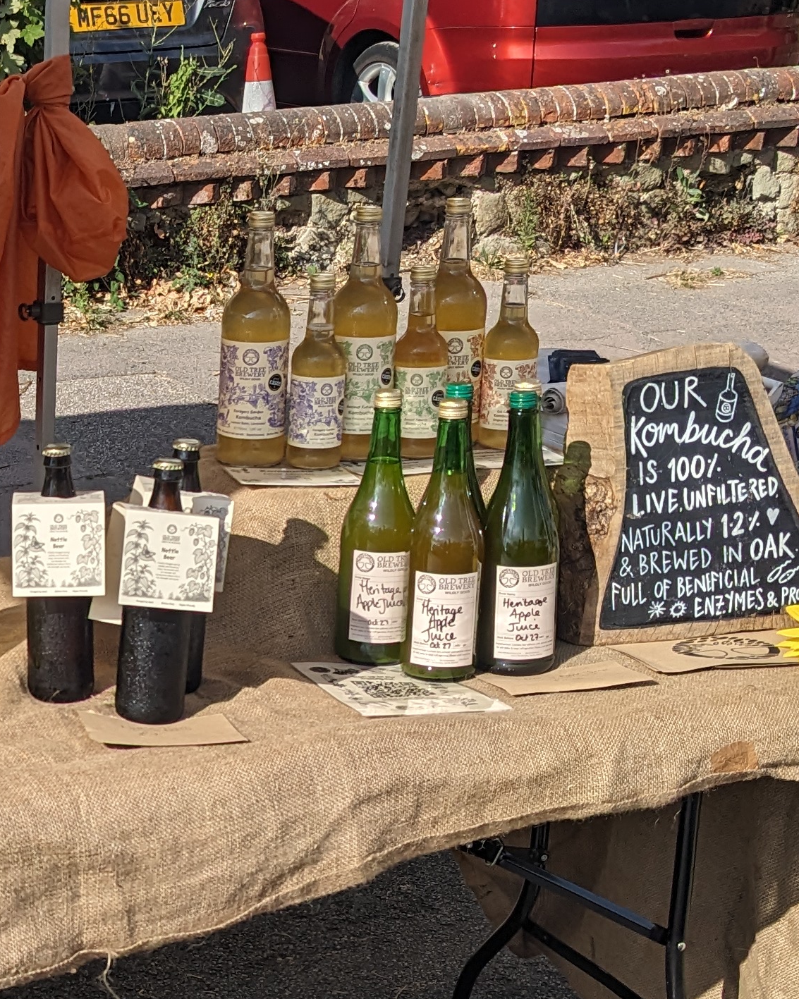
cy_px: 631
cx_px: -116
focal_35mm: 75
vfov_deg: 25.3
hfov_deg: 19.4
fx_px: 2218
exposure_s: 1/4673
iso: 58
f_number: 1.73
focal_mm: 4.38
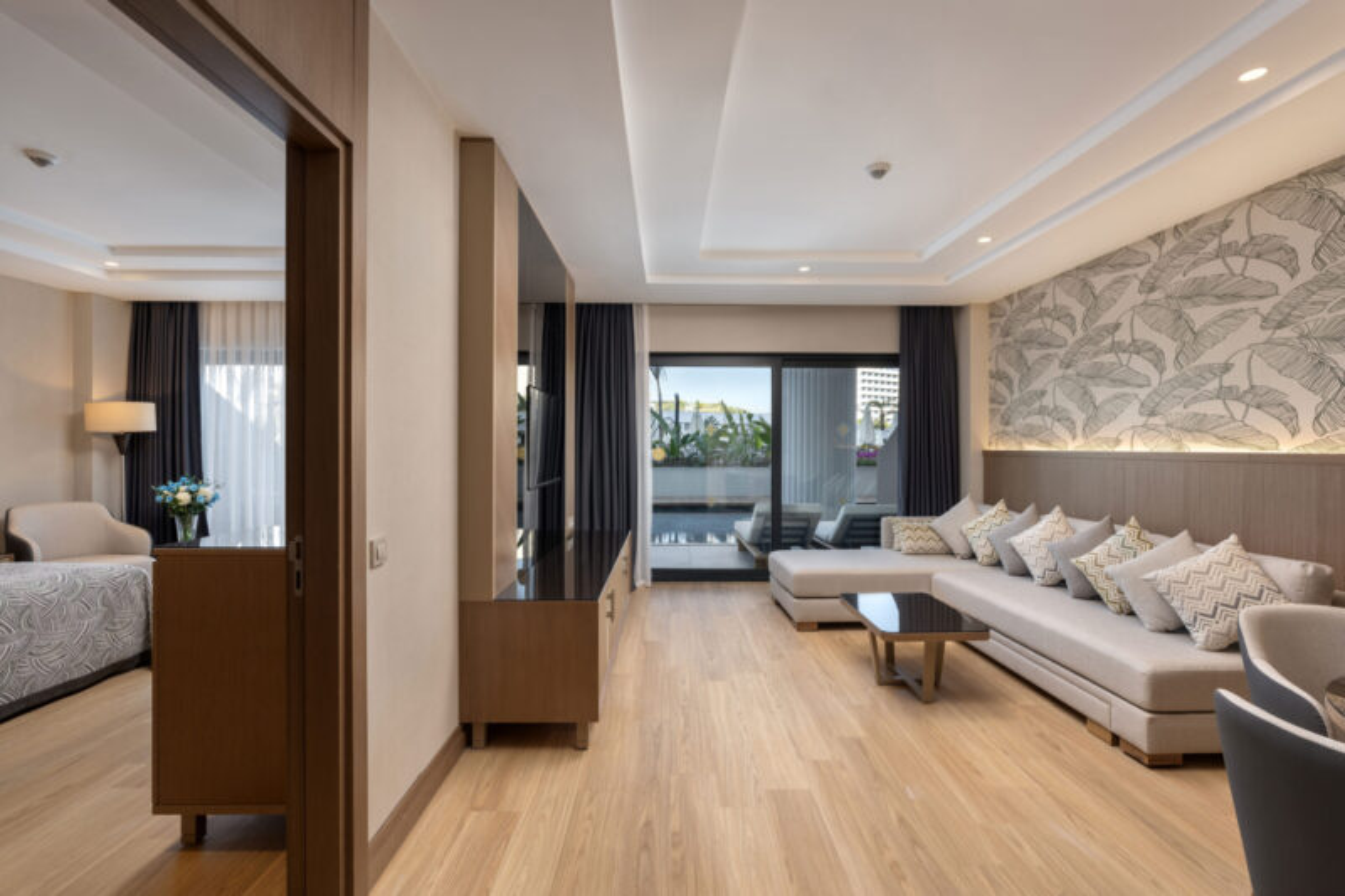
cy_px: 448
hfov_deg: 96.7
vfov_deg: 73.7
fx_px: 598
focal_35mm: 16
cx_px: 672
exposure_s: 1/10
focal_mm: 16
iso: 50
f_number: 8
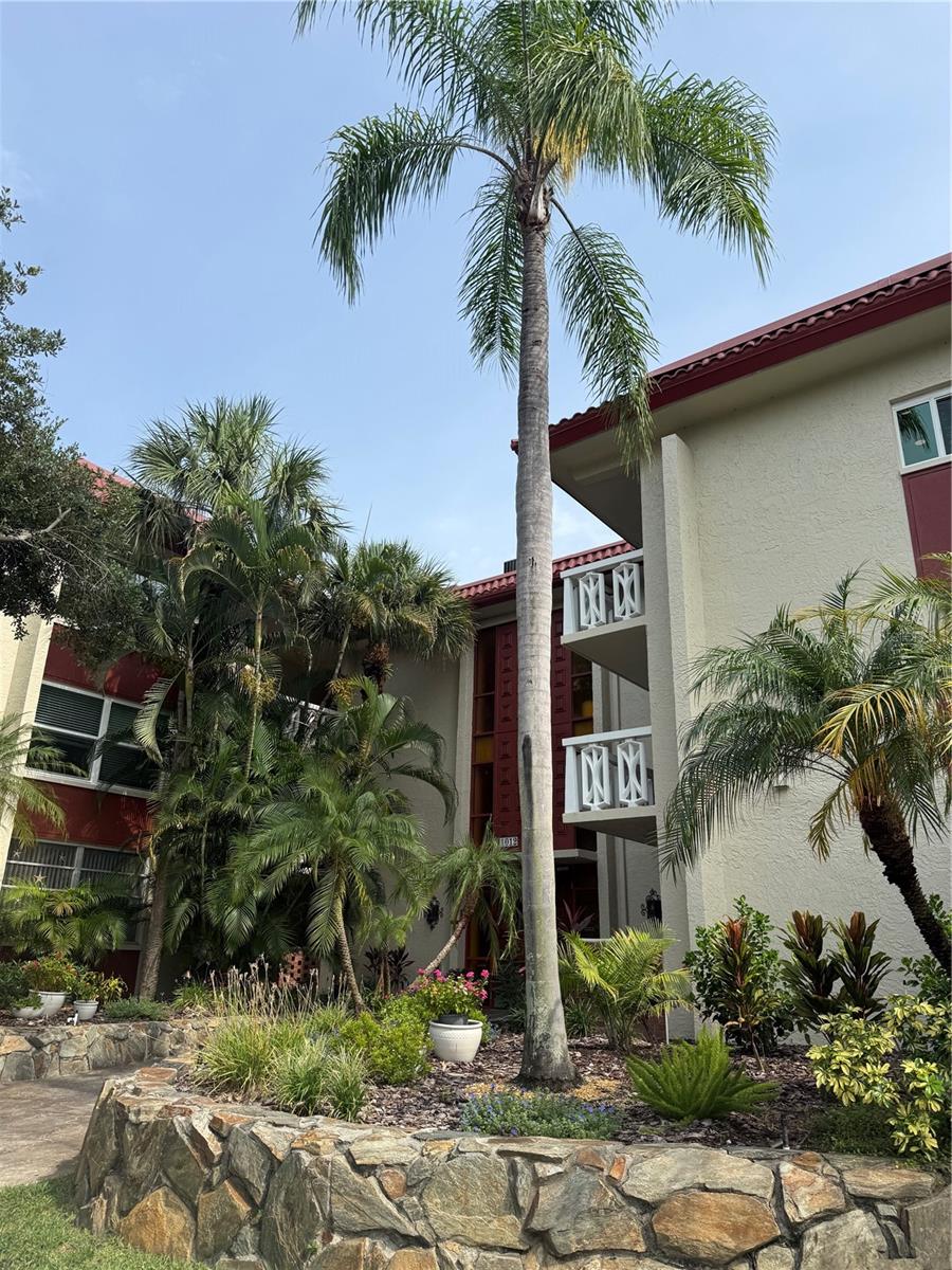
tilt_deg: +20.9
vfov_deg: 71.6
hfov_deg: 56.8
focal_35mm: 24
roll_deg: -1.4
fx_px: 880
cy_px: 635
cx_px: 476
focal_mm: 6.76
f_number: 1.78
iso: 80
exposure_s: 1/3279
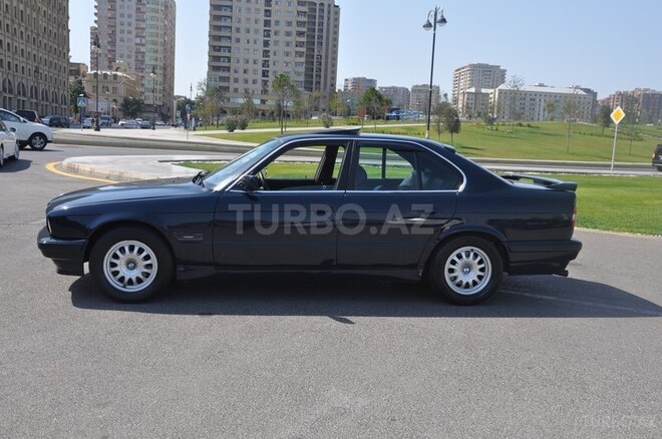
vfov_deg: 35.4
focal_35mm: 38
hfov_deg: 51.3
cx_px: 331
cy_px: 220
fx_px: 689
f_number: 9
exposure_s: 1/320
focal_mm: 25
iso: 200
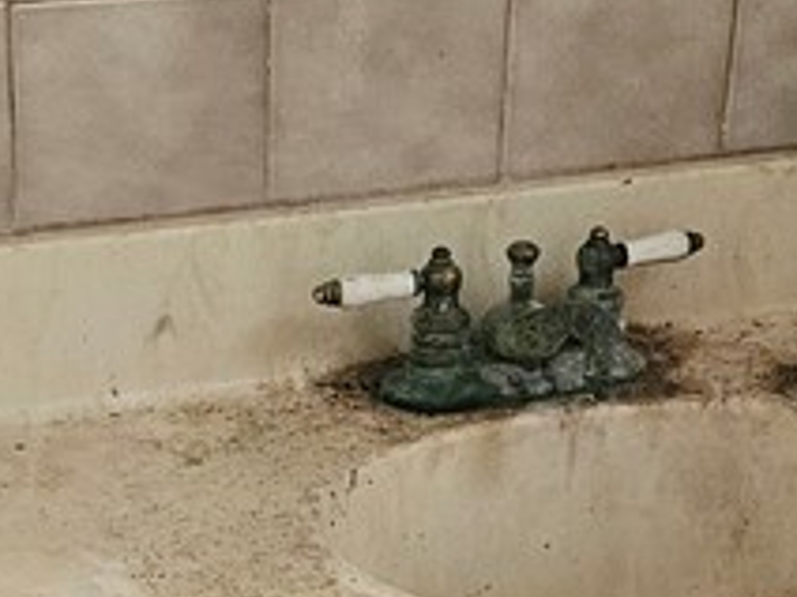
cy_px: 860
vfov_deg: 12.7
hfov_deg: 17.7
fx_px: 2556
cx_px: 338
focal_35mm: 111
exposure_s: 1/120
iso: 640
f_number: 1.7
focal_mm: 6.3
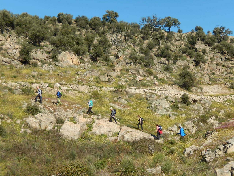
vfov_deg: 28.6
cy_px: 88
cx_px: 117
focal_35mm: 51
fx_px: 345
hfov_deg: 37.5
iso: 125
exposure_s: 1/800
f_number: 4.5
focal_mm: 9.2
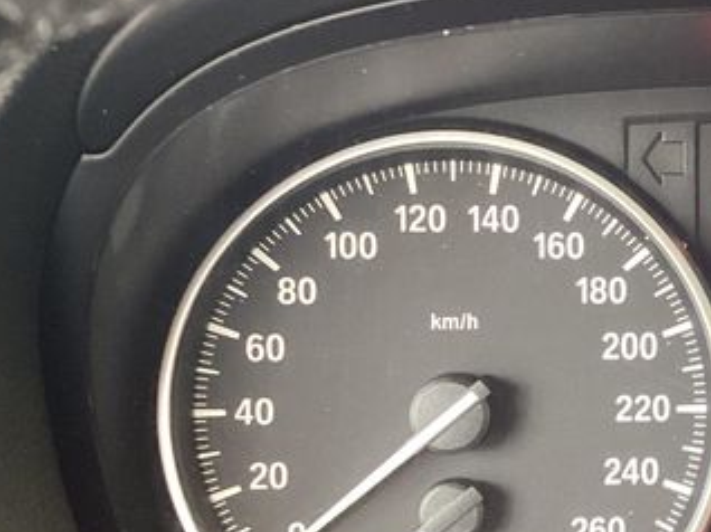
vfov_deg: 18.9
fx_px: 1601
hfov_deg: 23.6
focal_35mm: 78
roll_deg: -0.1
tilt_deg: -21.5
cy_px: 297
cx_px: 760
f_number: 2.4
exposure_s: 1/60
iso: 250
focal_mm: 3.3
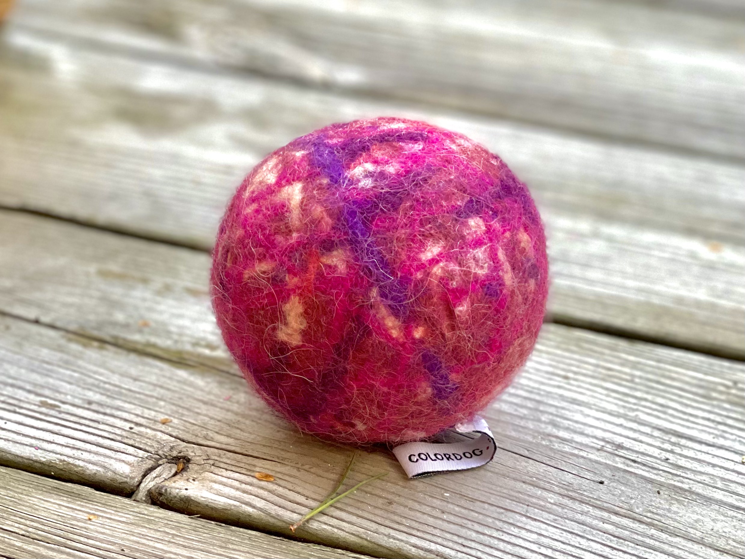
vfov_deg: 22.9
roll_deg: -0.4
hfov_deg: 30.3
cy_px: 280
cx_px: 372
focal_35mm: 64
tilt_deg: -30.5
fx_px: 1377
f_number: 2.2
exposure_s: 1/121
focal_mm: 7.5
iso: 125
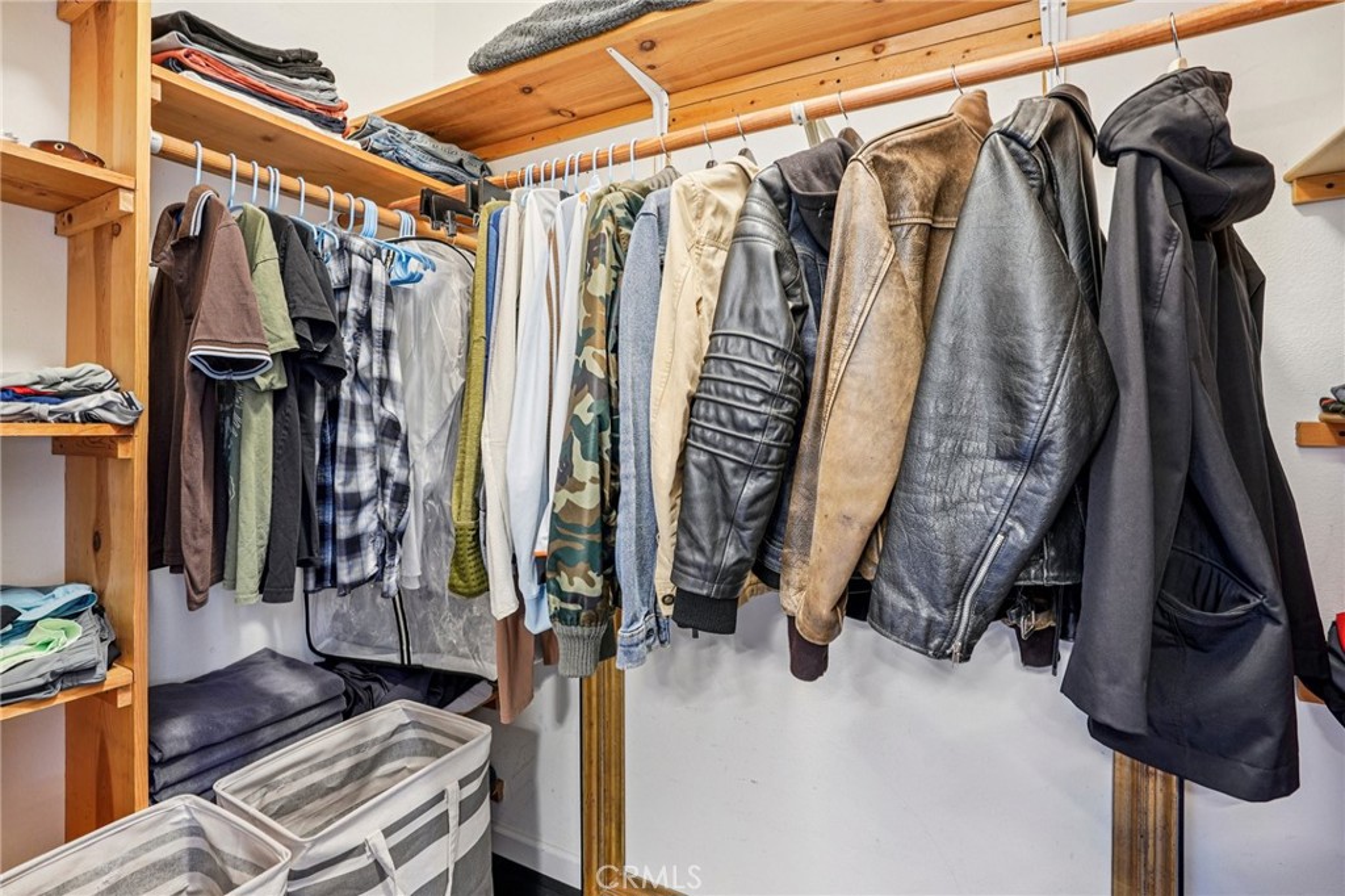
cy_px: 448
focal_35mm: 16
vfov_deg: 73.7
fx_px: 598
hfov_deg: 96.8
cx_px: 672
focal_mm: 16
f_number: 8
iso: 400
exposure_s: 1
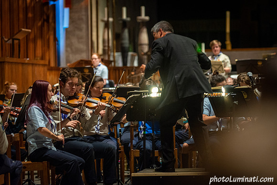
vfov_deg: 8.3
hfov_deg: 12.4
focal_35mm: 165
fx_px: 1270
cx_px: 176
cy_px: 68
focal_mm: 130
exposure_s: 1/125
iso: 2500
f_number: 2.8
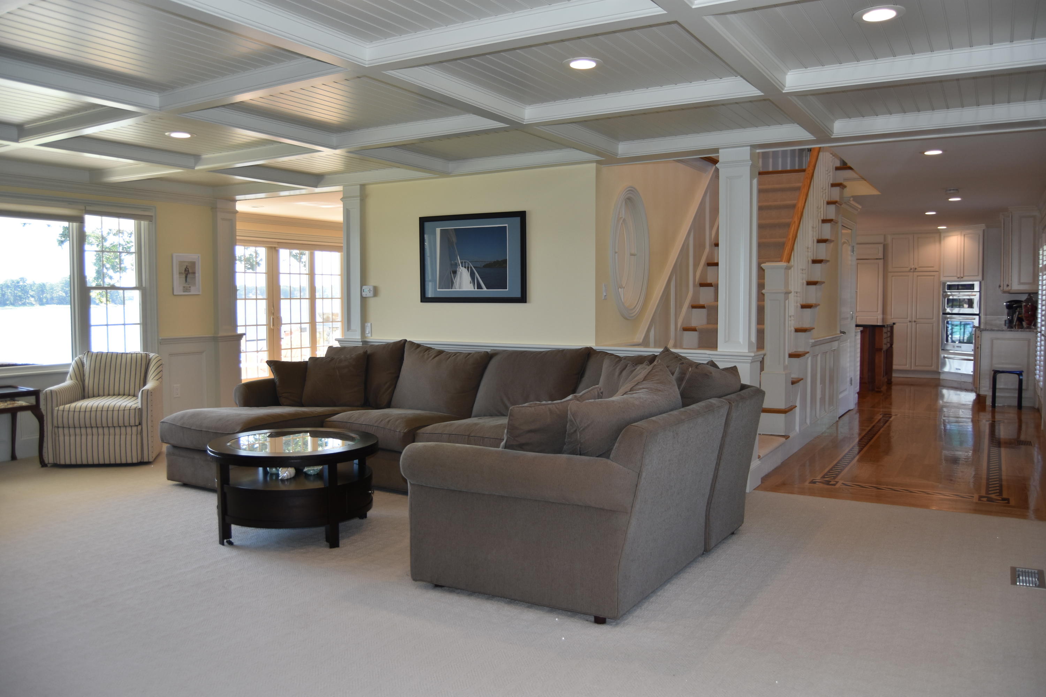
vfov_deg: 47.9
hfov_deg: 67.4
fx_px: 784
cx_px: 523
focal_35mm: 27
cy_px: 348
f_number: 3.5
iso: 200
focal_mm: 18
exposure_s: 1/125
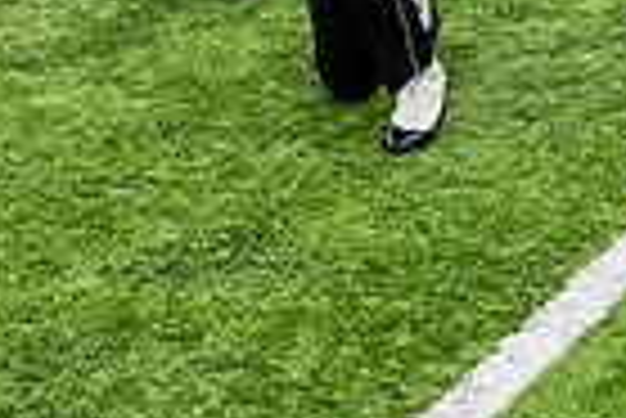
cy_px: -411
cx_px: 342
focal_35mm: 140
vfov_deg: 9.2
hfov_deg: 14.6
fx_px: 2437
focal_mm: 33.5
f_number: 2.8
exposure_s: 1/500
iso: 100
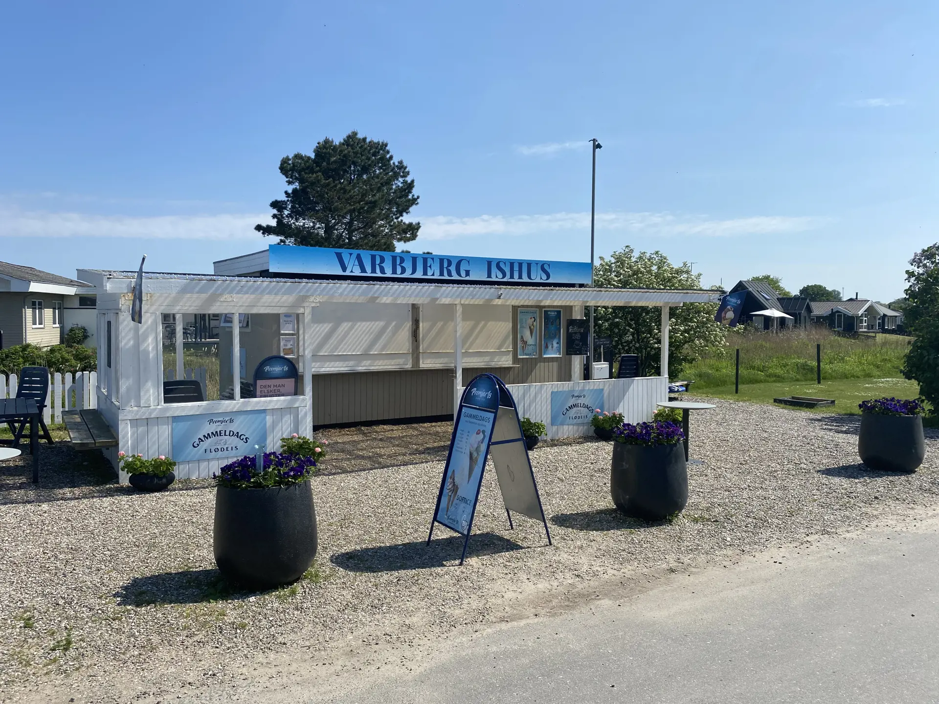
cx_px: 470
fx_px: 705
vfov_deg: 53.1
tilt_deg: -3.6
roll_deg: +0.3
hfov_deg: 67.3
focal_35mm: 26
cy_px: 352
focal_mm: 4.25
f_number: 1.8
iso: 32
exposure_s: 1/4274
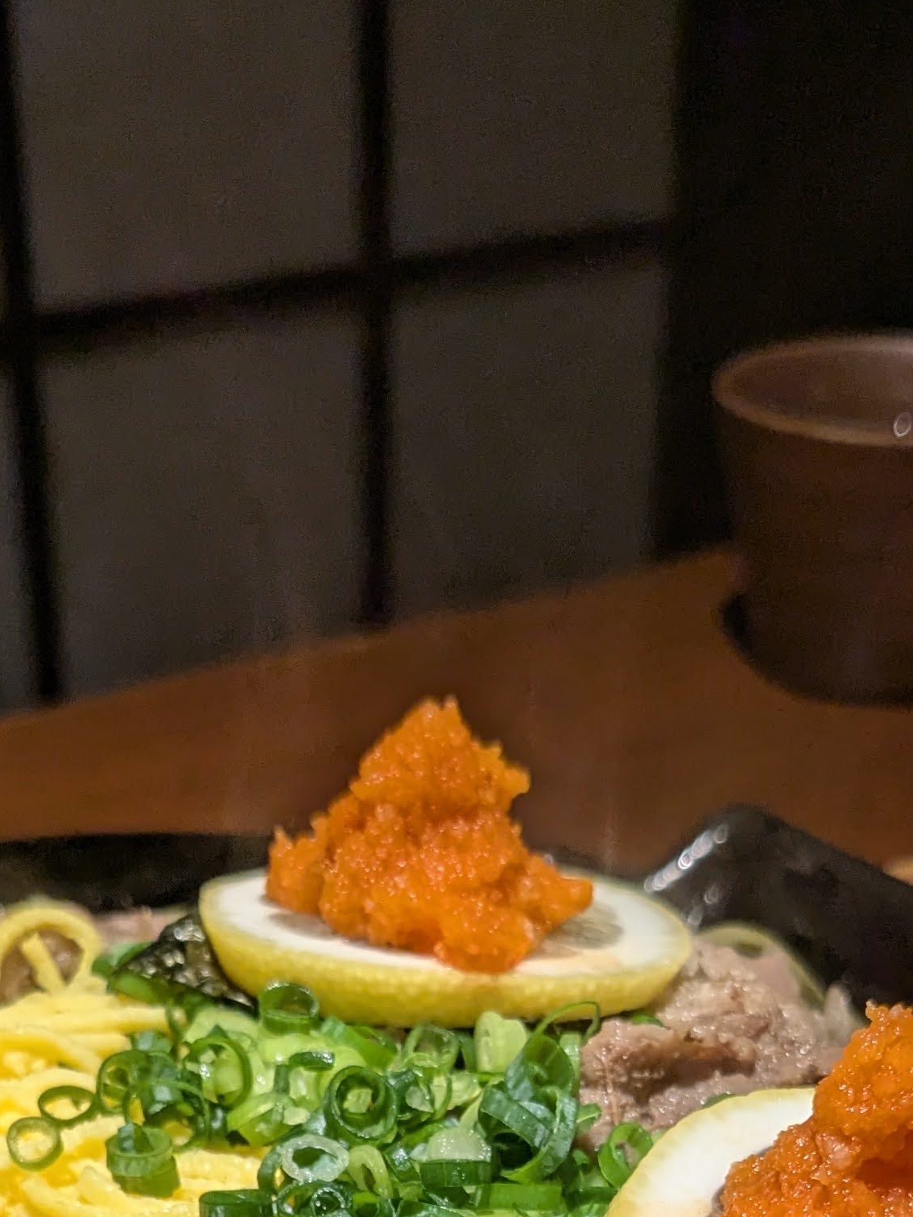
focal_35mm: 72
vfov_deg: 23.7
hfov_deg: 20.4
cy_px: 1593
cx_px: 523
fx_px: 2532
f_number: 1.73
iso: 100
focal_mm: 4.38
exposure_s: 1/99.9
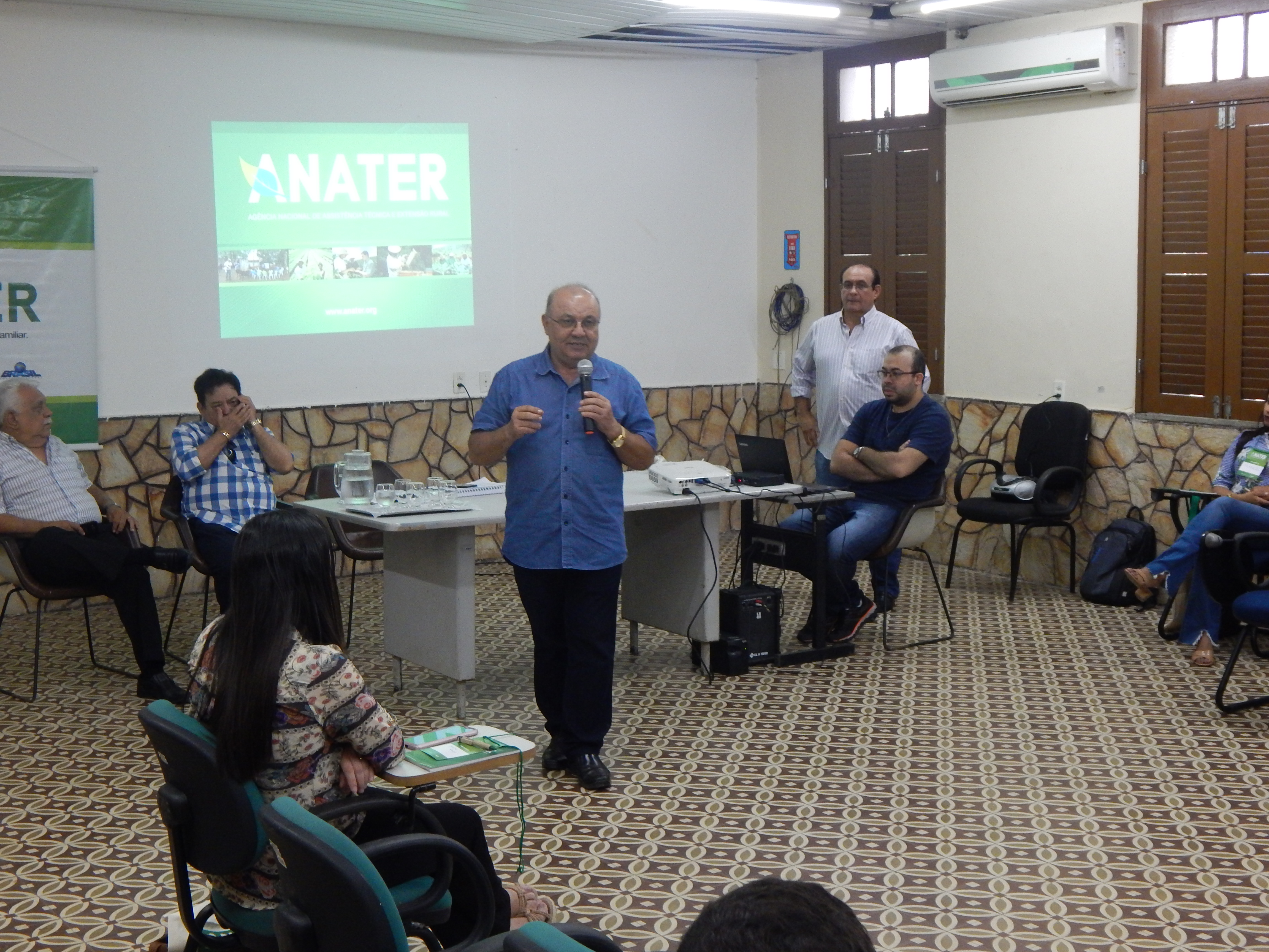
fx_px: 1760
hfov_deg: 39.7
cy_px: 476
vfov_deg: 30.3
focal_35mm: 48
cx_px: 634
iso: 400
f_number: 3.7
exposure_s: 1/25
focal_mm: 8.6
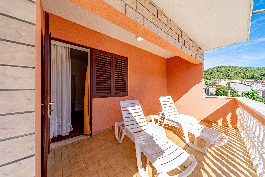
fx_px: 88
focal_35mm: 12
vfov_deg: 90.1
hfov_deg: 112.6
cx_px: 132
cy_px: 88
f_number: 8
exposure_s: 1/8000
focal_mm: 12
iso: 400
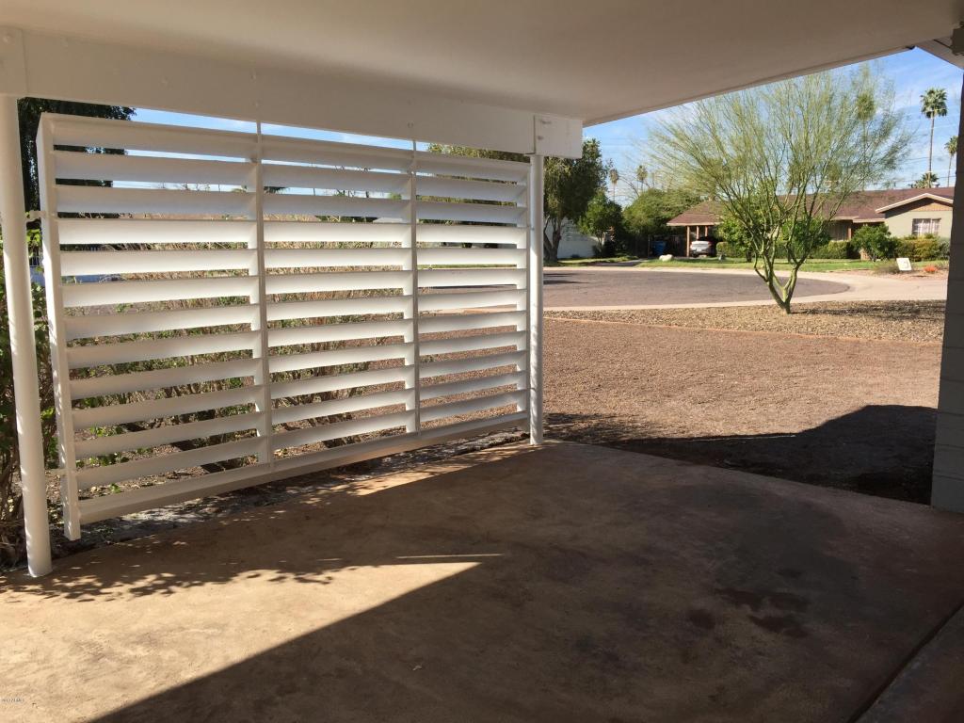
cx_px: 482
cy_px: 362
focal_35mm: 29
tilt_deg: -6.6
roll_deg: +0.0
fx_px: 808
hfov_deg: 61.7
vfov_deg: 48.2
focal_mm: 4.15
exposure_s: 1/1464
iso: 32
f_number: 2.2
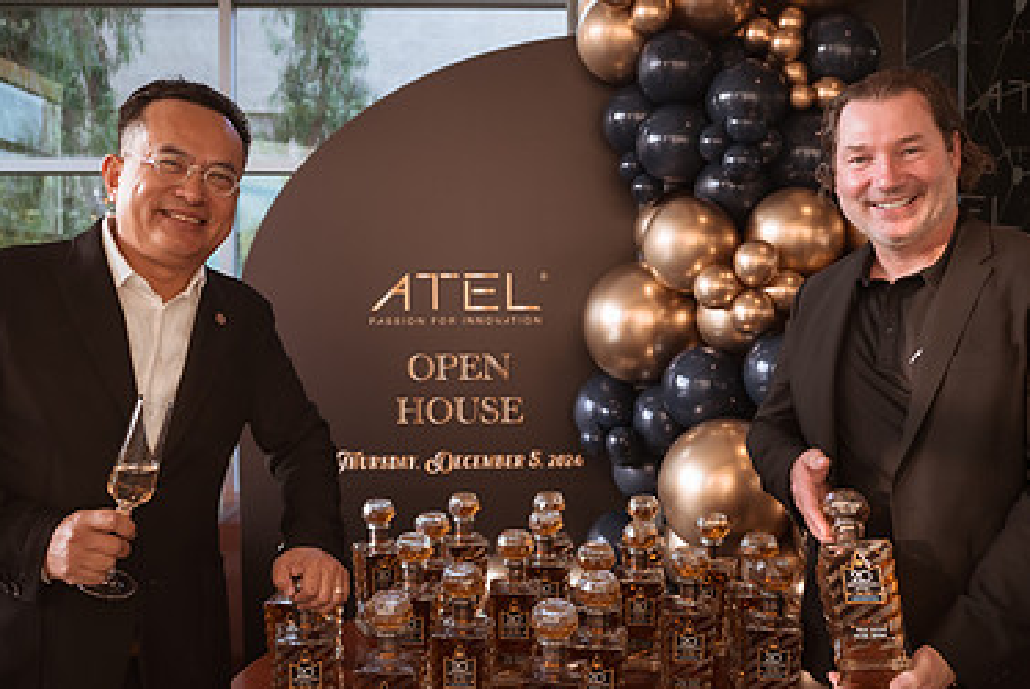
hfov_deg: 60.2
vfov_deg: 42.4
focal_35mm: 31
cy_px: 357
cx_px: 526
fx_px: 888
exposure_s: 1/250
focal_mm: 20
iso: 640
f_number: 2.8
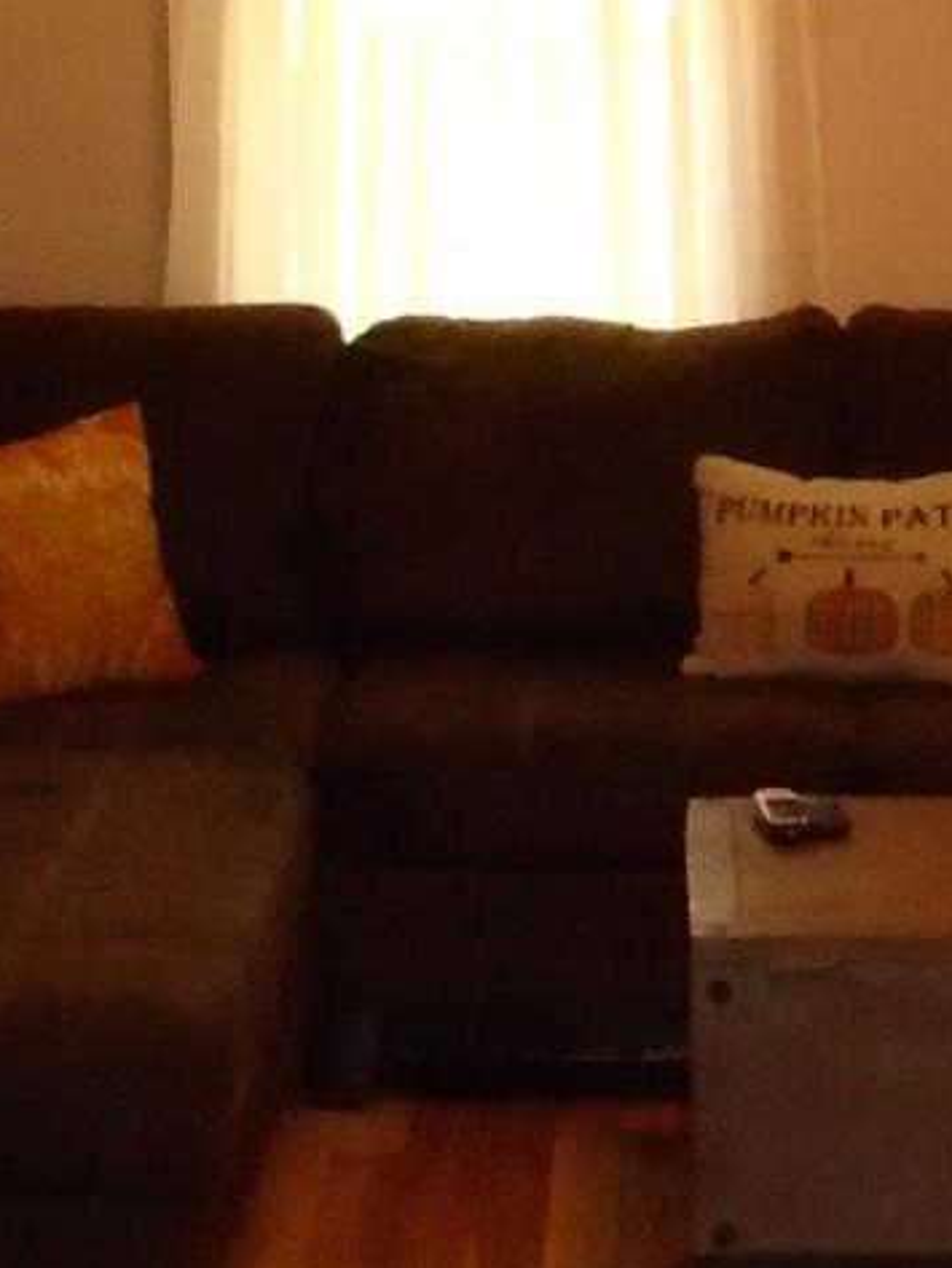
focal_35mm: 110
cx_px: 914
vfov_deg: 17.9
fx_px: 4032
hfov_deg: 13.3
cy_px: 574
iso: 400
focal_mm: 4.6
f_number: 3.2
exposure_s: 1/30
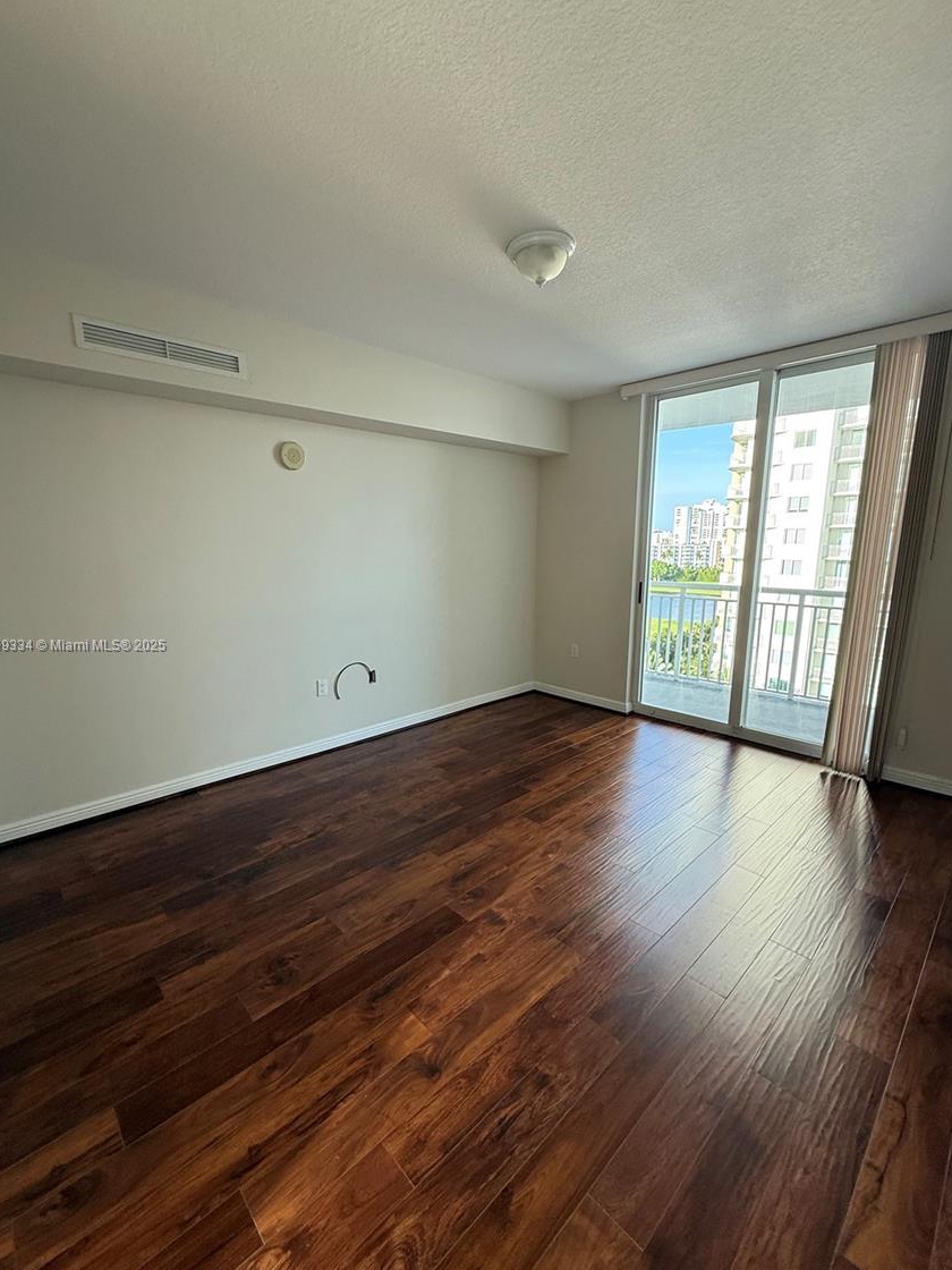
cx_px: 468
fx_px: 550
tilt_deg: -10.1
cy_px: 646
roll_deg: -0.1
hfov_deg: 81.7
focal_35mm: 15
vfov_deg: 98.2
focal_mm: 2.22
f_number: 2.2
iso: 100
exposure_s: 1/99
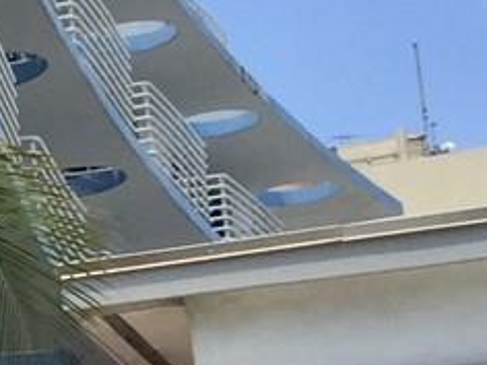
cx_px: -1069
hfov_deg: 8.2
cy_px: 396
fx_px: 2772
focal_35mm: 197
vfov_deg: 7.5
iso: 32
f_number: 2.2
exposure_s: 1/1582
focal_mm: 4.15
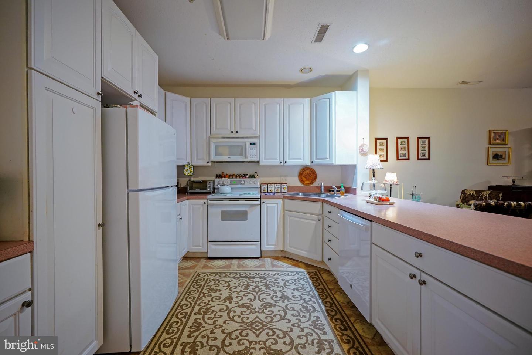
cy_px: 178
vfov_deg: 77.3
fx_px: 222
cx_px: 266
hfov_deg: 100.4
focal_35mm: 15
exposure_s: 1/30
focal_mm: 10
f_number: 2.8
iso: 800
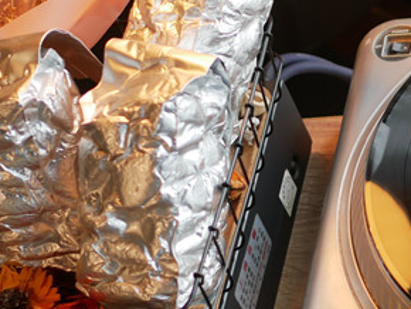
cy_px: 73
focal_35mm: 93
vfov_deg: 15.8
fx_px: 1105
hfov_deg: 19.6
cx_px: 519
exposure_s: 1/125
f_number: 1.7
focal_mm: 15
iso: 200
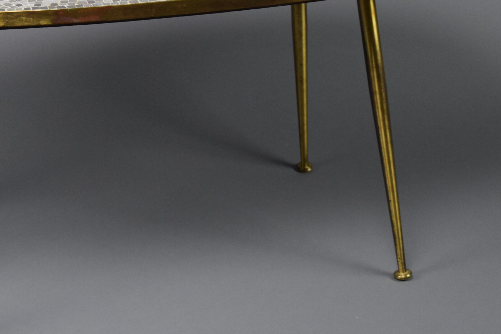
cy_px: 73
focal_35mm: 90
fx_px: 1253
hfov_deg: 22.4
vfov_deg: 15.1
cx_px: 131
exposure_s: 1/60
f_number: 4.2
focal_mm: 32
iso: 800
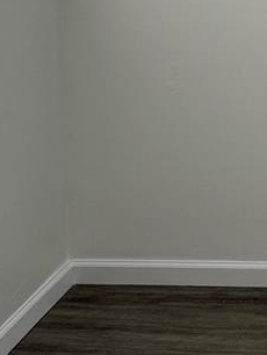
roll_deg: +1.0
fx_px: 965
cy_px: -61
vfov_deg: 19.7
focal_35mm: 94
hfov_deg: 15.1
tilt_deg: -3.3
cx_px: 340
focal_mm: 6.76
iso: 50
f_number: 1.78
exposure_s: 1/129
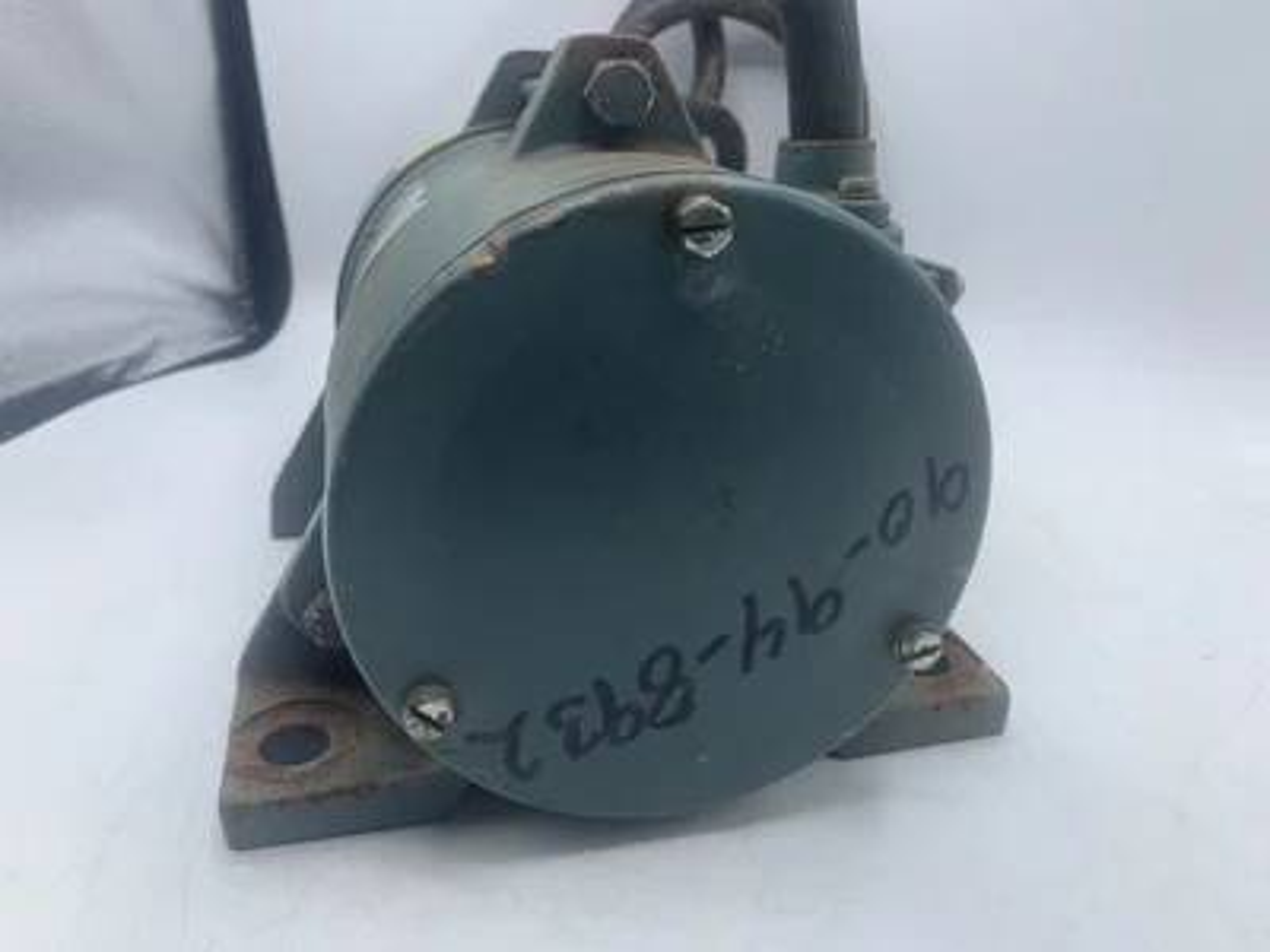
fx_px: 954
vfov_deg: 53.1
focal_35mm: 26
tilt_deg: -20.8
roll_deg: -0.9
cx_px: 635
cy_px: 476
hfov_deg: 67.3
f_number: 1.8
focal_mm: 4.25
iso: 25
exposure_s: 1/587
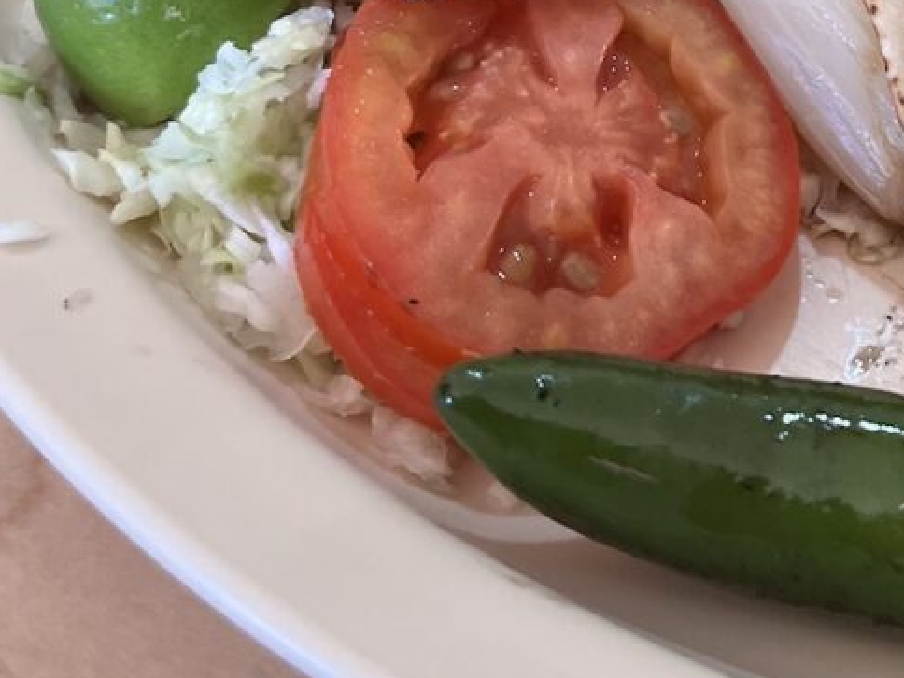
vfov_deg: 25.8
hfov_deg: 31.9
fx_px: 1436
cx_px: 932
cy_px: 78
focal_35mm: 55
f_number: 1.6
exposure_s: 1/60
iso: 320
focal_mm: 5.1
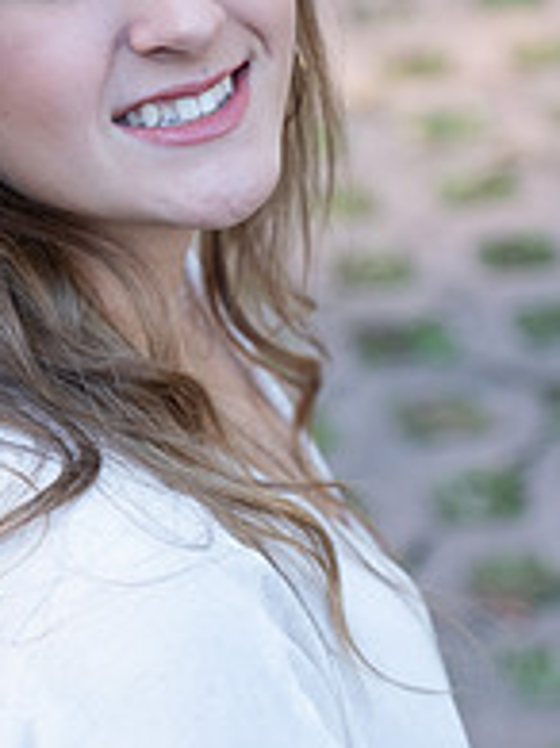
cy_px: 391
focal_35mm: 184
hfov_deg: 8.0
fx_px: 3973
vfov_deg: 10.8
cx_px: 96
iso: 400
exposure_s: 1/250
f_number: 2.8
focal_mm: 55
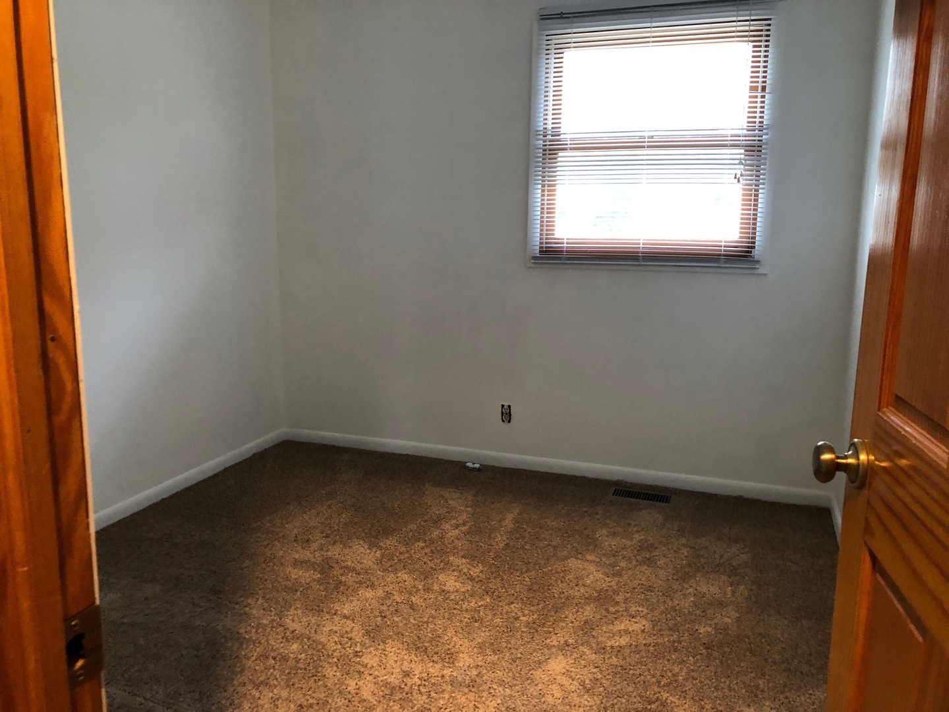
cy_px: 356
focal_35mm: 28
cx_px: 474
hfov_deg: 63.4
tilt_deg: -11.5
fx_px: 768
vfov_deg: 49.7
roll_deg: -0.2
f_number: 1.8
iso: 80
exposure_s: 1/15
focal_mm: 3.99
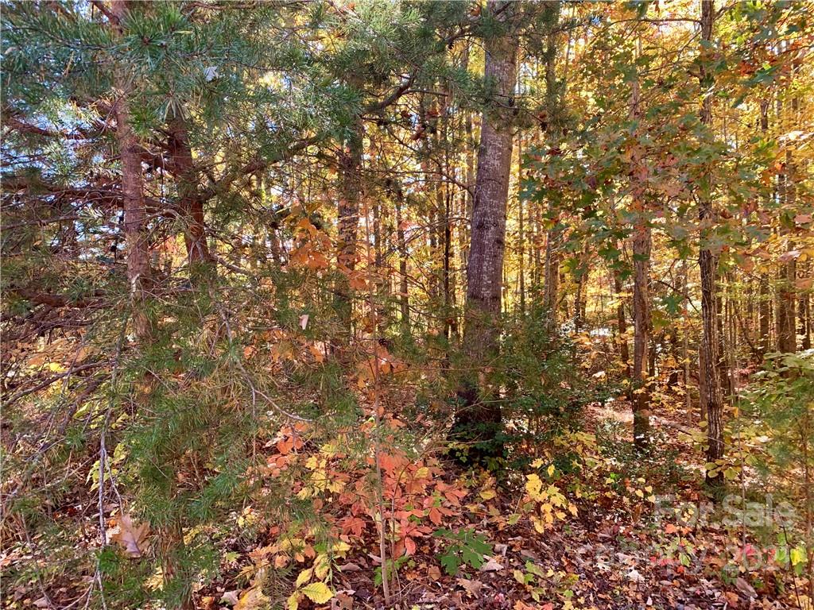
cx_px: 407
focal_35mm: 26
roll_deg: +1.1
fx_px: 611
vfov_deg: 53.1
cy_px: 305
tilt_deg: -0.4
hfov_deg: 67.3
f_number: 1.8
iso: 80
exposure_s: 1/121
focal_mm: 4.25
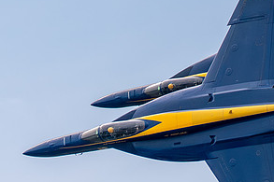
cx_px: 188
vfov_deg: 1.0
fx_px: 10862
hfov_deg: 1.4
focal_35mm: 1428
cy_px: -1
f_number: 7.1
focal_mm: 300
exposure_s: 1/2500
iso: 250
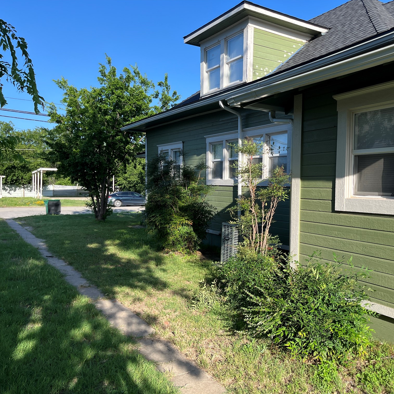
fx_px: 399
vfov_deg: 52.5
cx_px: 250
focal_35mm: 31
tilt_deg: -1.5
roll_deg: +0.1
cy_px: 197
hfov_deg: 51.9
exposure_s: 1/1422
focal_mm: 5.1
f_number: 1.6
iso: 50
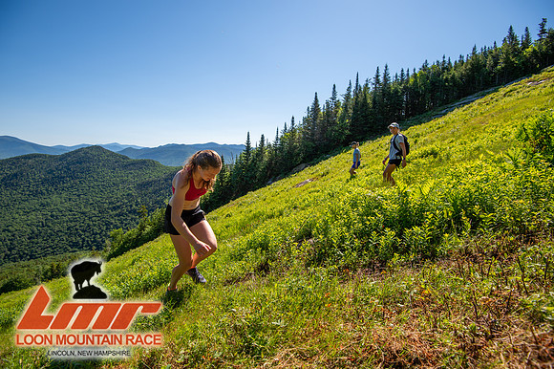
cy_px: 184
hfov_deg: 96.8
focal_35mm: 16
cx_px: 277
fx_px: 246
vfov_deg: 73.7
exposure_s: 1/640
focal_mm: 16
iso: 100
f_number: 5
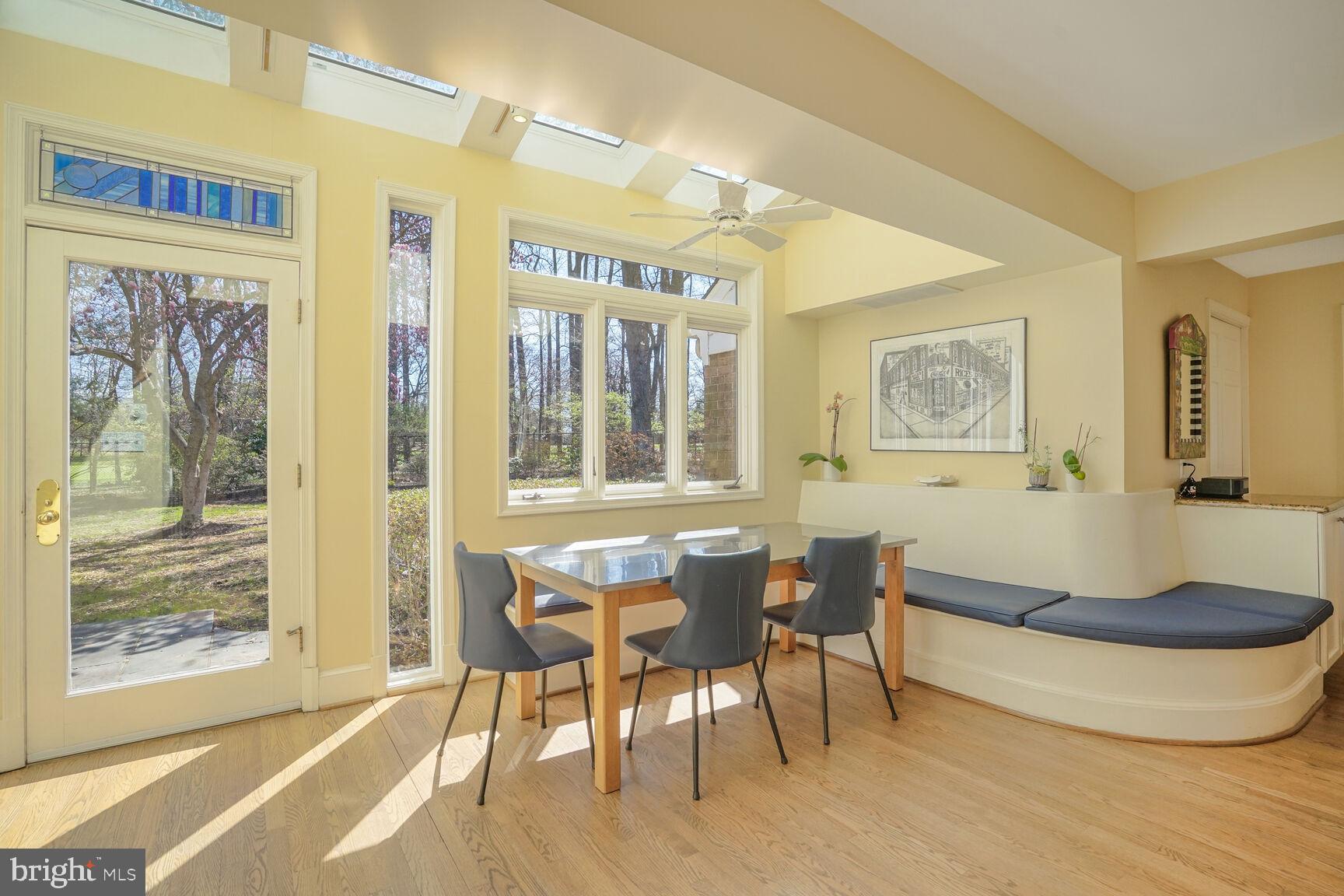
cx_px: 672
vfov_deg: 73.7
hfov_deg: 96.7
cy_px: 448
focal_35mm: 16
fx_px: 597
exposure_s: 1/40
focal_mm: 16
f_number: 8
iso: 640
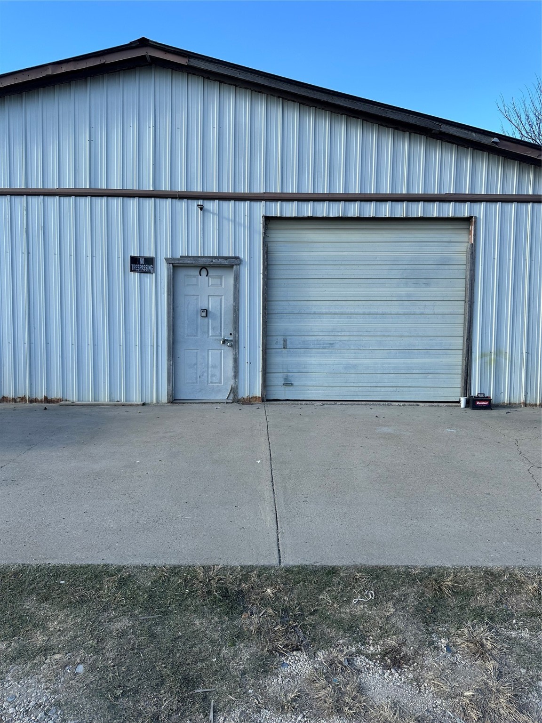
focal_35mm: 24
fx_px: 501
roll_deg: -1.6
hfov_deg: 56.8
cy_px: 362
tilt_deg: -1.4
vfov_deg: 71.6
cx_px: 271
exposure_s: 1/1664
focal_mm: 6.86
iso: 80
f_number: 1.78
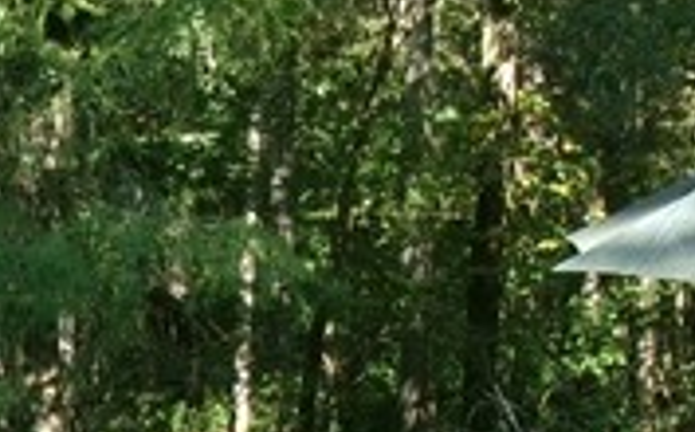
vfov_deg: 7.5
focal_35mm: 172
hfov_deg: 12.0
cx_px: -98
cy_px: 487
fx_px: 3253
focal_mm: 5.1
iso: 100
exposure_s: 1/85
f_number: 3.9
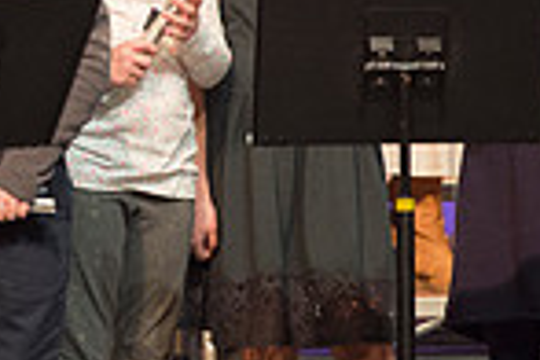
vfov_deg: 1.7
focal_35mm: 787
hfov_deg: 2.6
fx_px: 11804
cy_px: 83
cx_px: -169
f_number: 2.8
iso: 2500
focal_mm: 200
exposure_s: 1/160
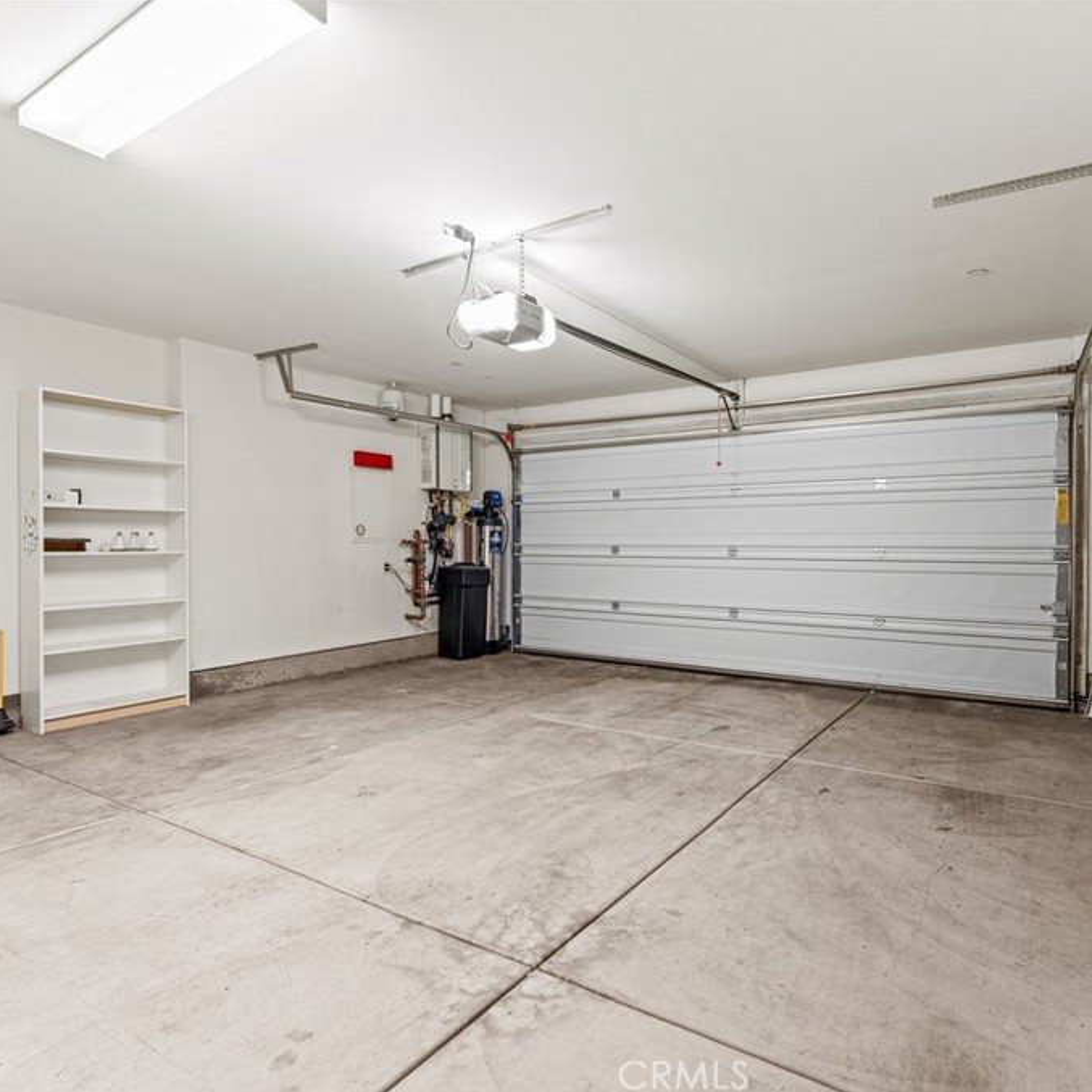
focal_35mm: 18
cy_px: 548
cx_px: 640
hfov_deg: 80.0
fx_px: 642
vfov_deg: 80.7
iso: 400
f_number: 6.3
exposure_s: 1/1.25
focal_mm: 14
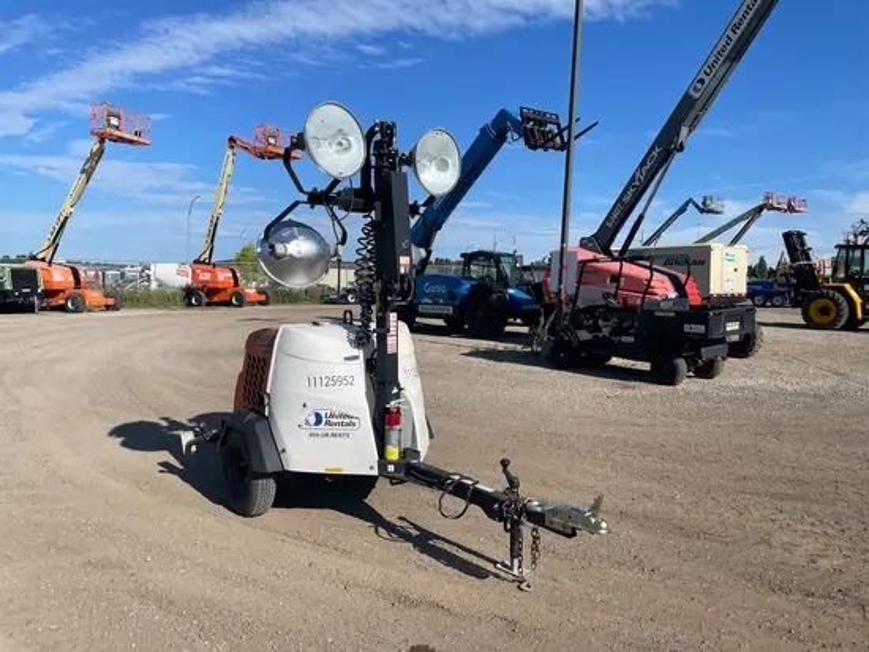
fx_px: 653
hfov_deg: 67.3
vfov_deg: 53.1
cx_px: 434
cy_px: 326
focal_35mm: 26
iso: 32
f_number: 1.6
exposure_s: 1/4831
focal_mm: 4.2
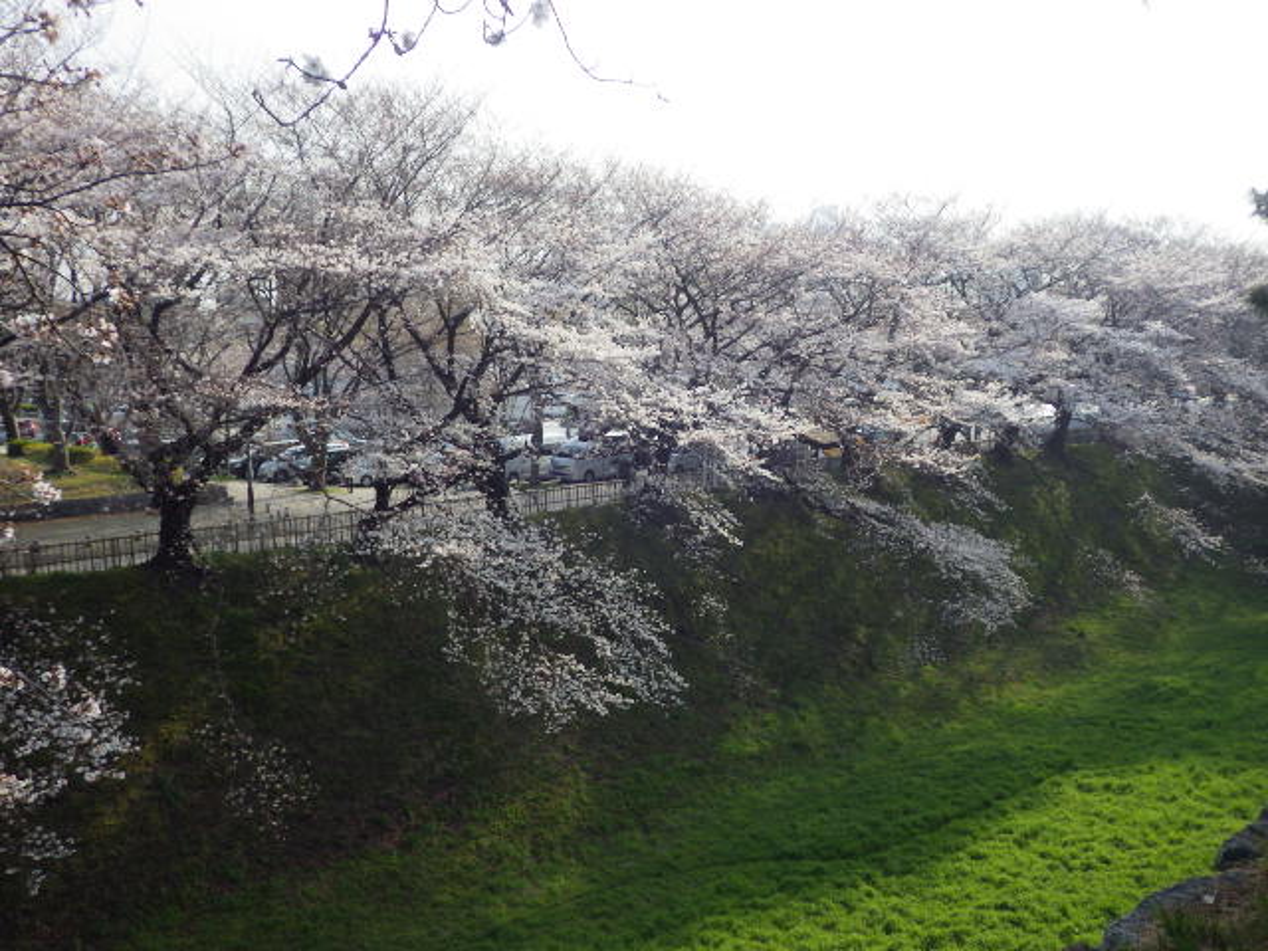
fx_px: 1209
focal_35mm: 33
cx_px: 634
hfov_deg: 55.4
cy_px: 476
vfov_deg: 42.9
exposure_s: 1/800
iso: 250
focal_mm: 5.9
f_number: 3.3
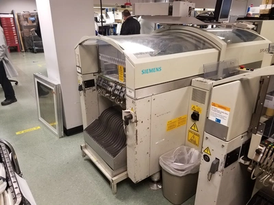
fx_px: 206
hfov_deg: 67.3
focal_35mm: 26
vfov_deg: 53.1
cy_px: 102
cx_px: 137
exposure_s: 1/30
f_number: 1.7
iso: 160
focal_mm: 4.2
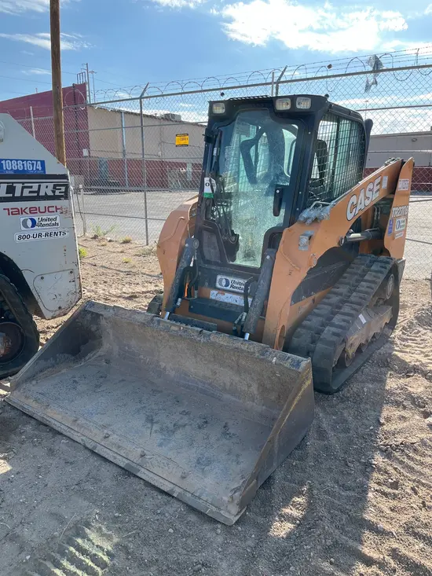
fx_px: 433
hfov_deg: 53.1
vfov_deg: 67.3
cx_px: 216
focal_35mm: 26
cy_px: 288
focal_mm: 5.1
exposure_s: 1/1477
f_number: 1.6
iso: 50
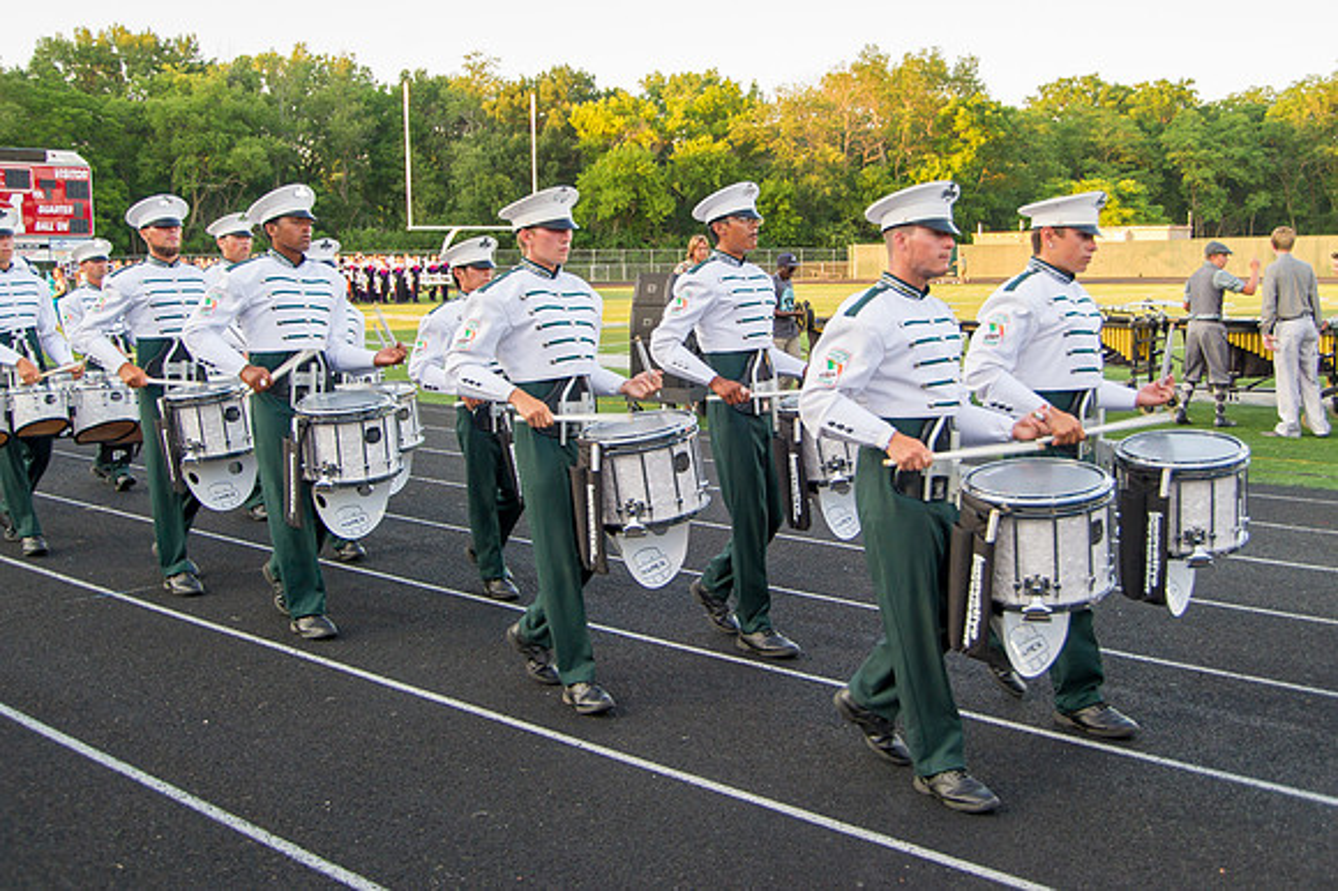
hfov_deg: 49.1
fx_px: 1462
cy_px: 372
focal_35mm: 39
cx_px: 718
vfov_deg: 33.8
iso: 500
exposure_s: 1/200
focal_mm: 32
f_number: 7.1
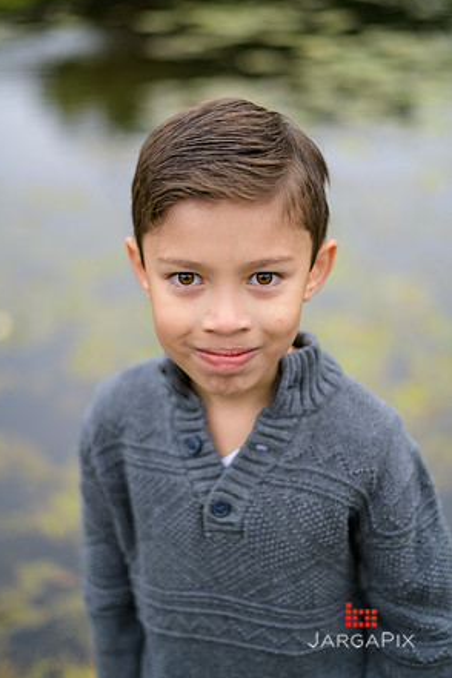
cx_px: 223
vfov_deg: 38.9
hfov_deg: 26.5
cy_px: 335
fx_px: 960
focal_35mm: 51
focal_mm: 50
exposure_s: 1/500
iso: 200
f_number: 2
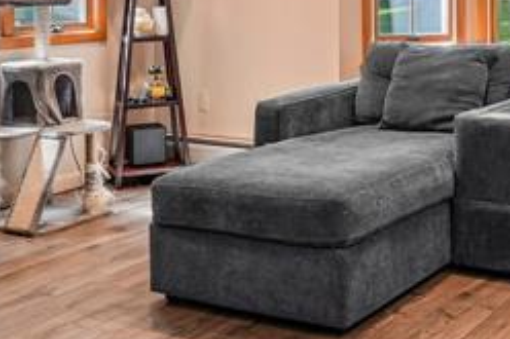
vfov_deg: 19.2
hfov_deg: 29.0
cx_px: 409
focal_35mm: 68
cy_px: -23
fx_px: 964
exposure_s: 1/25
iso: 400
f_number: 9
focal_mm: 16.5
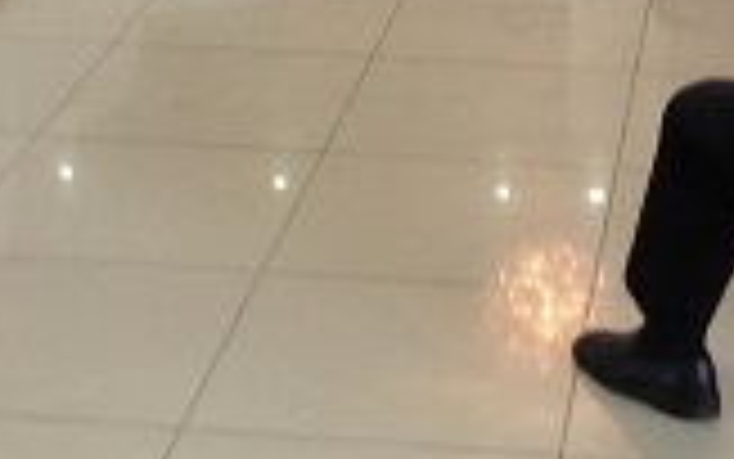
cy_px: -279
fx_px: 2721
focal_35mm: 136
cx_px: 522
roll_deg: -0.7
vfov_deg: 9.3
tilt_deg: -10.7
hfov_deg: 15.3
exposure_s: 1/15
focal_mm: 4.28
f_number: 2.4
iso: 80
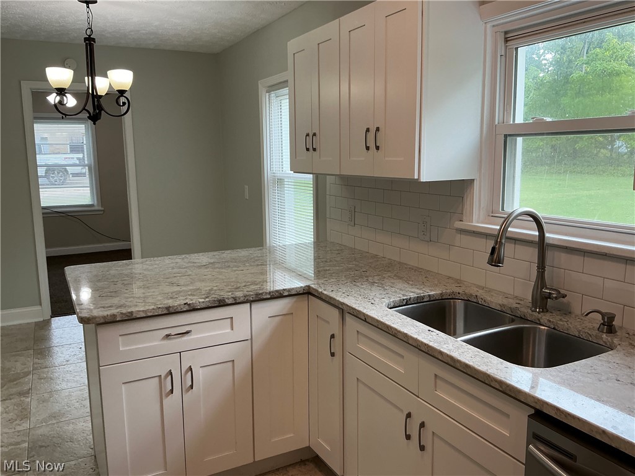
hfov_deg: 63.4
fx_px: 514
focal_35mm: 28
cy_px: 238
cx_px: 318
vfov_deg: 49.7
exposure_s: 1/60
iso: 40
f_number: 1.8
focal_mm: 3
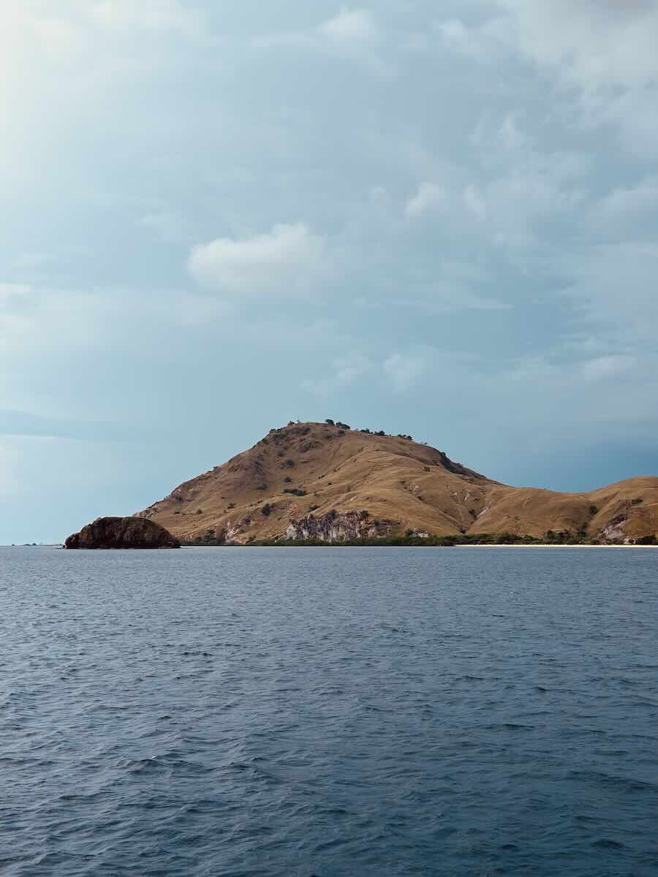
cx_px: 329
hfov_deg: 30.3
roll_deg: +1.0
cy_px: 438
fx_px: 1217
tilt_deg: +5.6
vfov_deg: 39.7
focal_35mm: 48
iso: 100
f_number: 1.78
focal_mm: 6.86
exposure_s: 1/6211
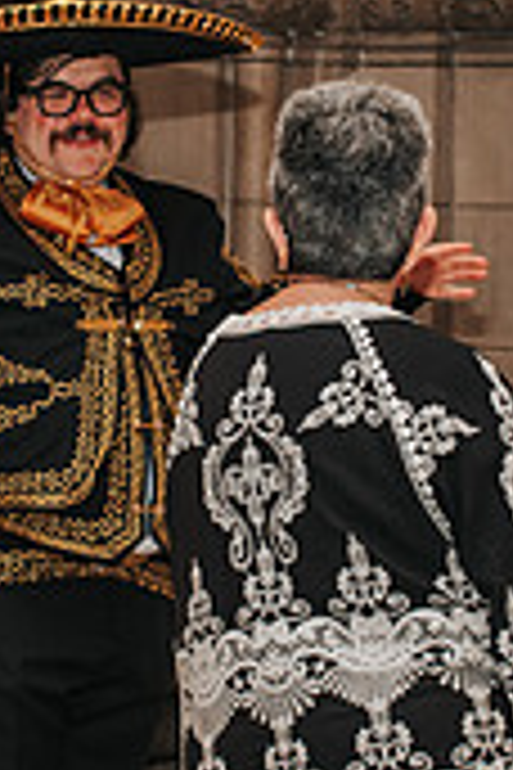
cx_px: 194
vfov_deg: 13.2
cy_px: 374
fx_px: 3313
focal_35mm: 155
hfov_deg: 8.9
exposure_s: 1/200
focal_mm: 35
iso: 1000
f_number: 3.5
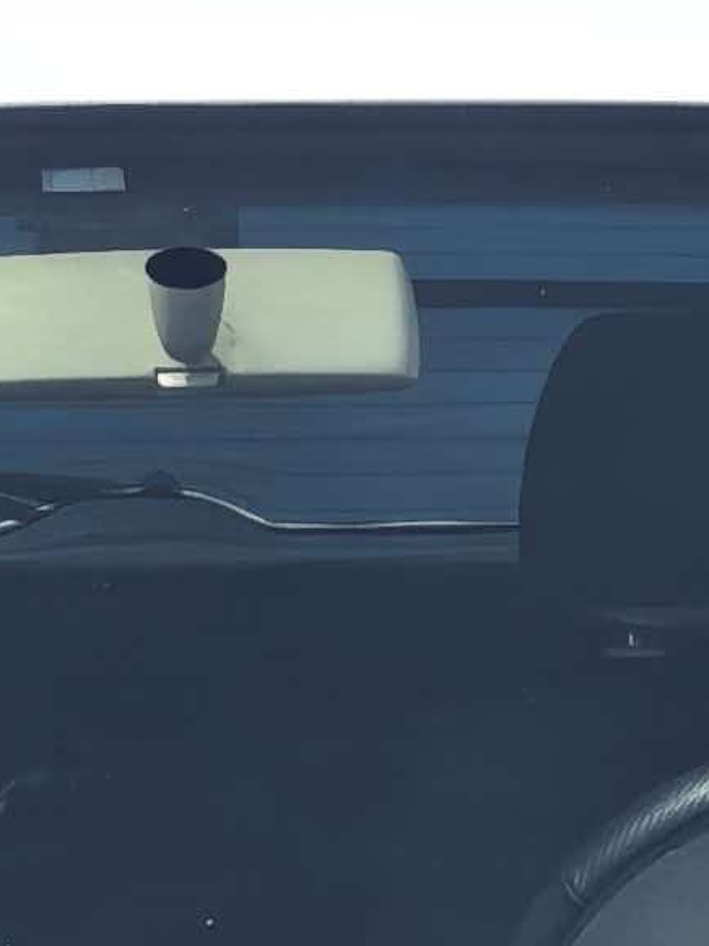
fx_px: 9237
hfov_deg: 4.4
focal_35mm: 338
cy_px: 1364
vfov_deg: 5.8
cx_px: 197
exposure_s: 1/8403
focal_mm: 5.75
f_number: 2
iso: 50
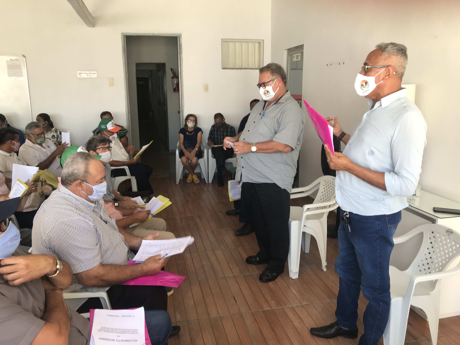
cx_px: 230
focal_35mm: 28
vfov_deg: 49.7
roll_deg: +0.0
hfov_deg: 63.4
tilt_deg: -11.3
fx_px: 372
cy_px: 172
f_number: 1.8
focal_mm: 3.99
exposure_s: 1/60
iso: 32
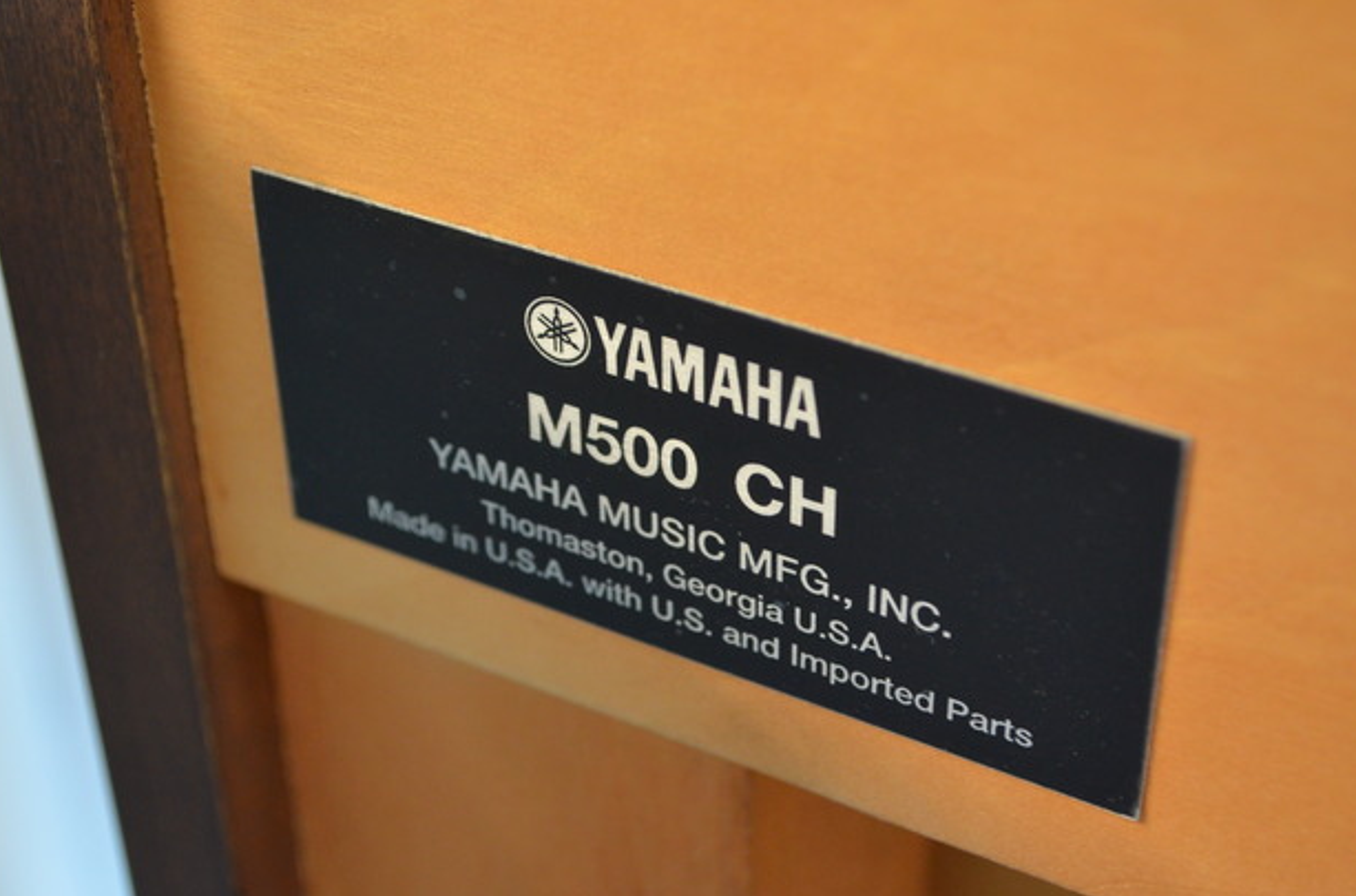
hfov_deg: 31.0
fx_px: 2441
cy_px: 450
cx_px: 706
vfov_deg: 20.8
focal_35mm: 65
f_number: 5.3
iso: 1600
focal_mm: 40
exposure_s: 1/40
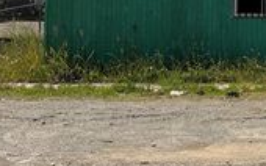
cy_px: -12
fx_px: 543
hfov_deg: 24.0
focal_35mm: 75
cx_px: 350
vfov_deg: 16.9
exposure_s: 1/4673
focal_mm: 6.76
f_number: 1.78
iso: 80
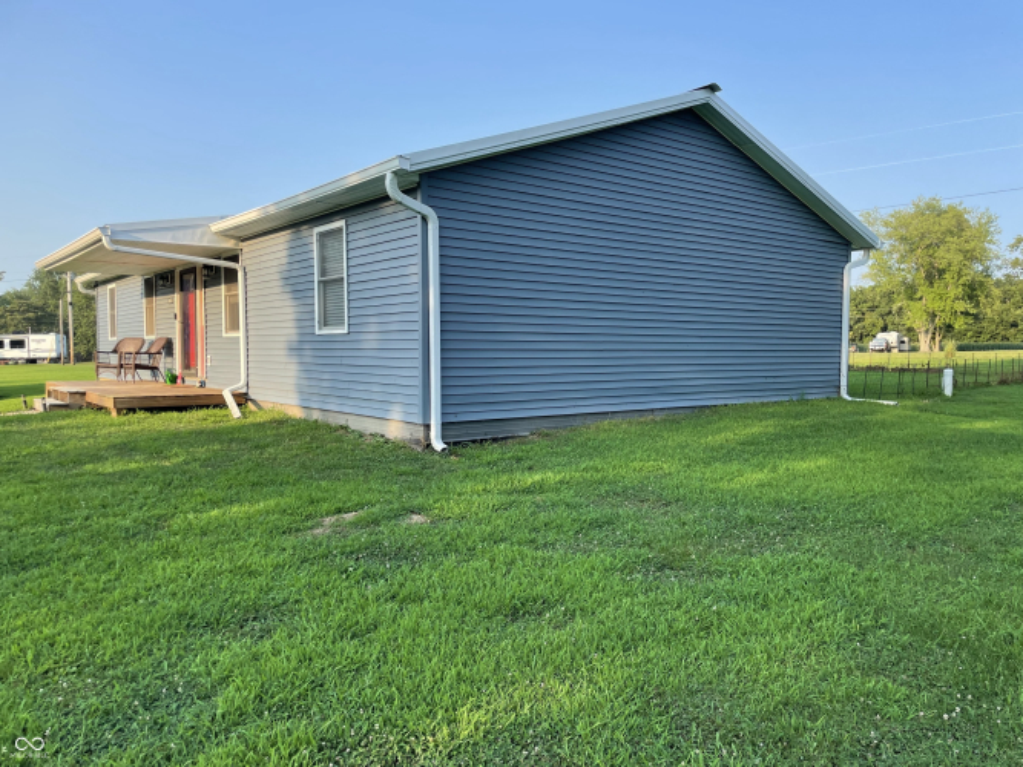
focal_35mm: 26
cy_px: 384
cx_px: 512
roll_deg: +0.6
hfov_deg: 67.3
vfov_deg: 53.0
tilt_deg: -1.5
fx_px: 768
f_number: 1.6
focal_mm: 4.2
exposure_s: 1/824
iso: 32
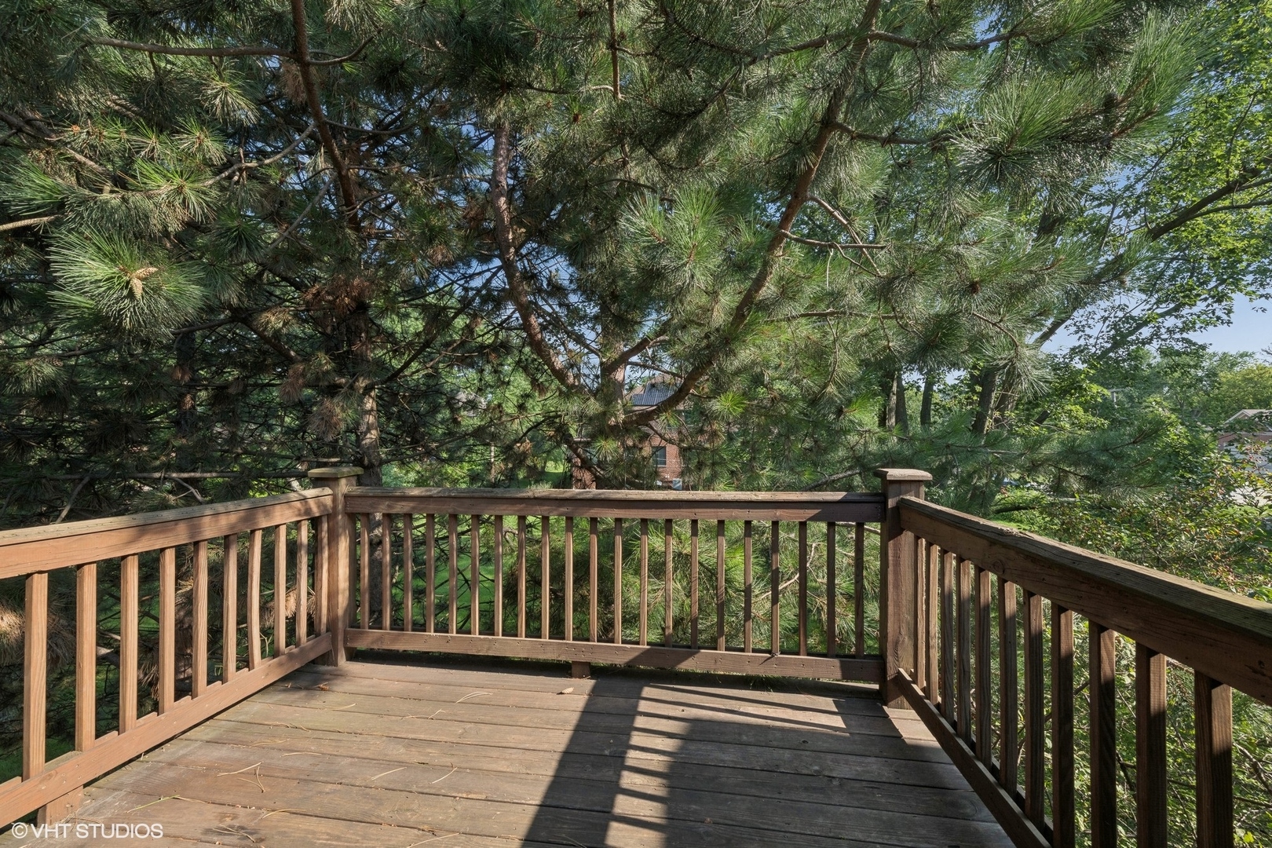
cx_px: 636
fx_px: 495
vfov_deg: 81.2
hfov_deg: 104.3
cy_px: 424
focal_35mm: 14
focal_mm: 14
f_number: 9.5
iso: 200
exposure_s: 1/60
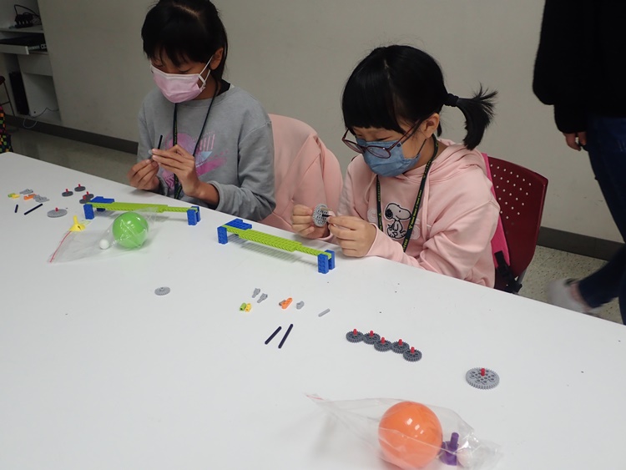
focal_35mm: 35
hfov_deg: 52.6
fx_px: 633
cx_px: 313
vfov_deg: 40.7
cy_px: 235
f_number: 2.6
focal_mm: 6.42
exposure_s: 1/60
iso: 160
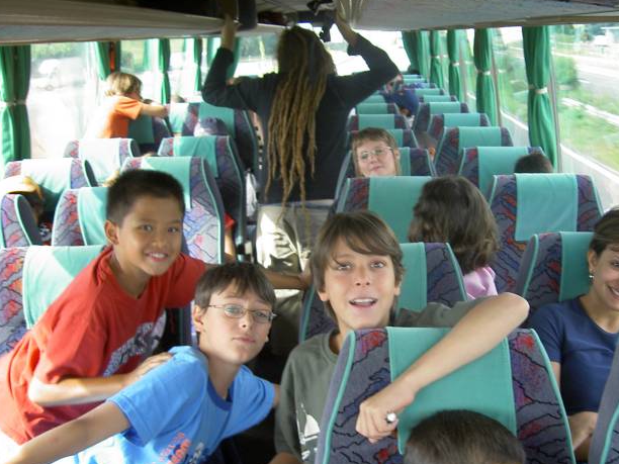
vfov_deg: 28.4
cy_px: 296
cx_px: 378
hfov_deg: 37.3
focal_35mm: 51
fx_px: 912
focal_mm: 8
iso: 100
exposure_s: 1/100
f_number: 2.8
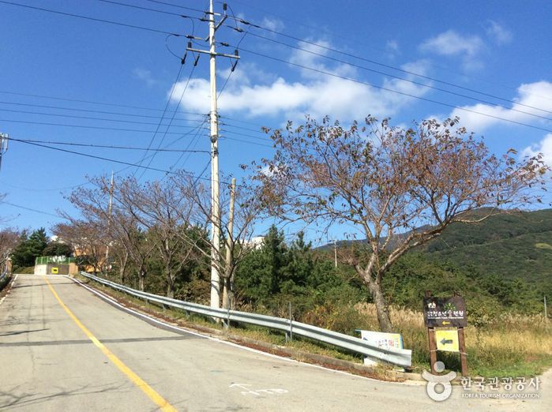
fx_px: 525
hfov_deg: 55.4
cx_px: 276
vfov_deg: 42.8
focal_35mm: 33
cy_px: 206
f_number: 2.4
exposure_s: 1/1300
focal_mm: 3.3
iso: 32
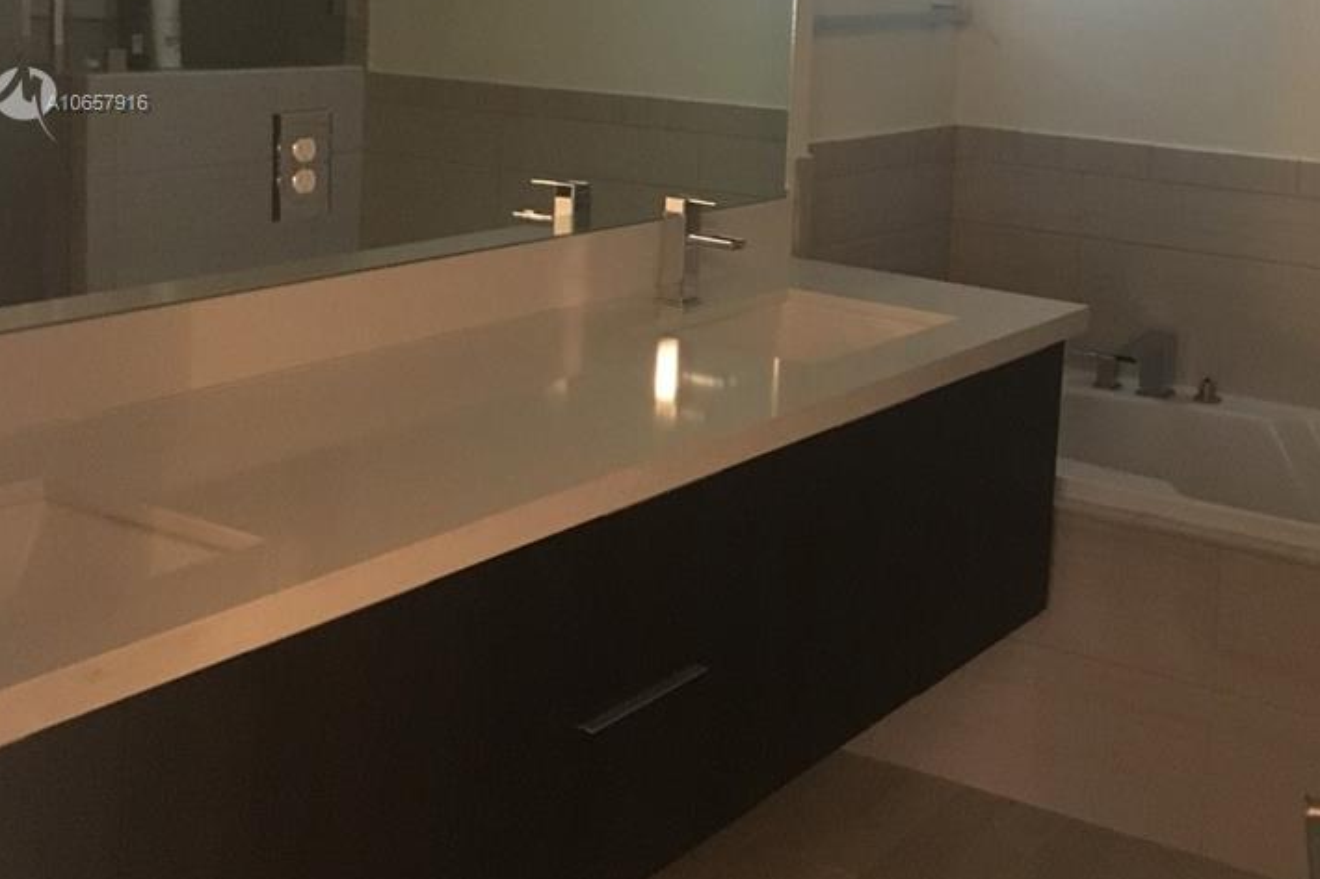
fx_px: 1869
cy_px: 104
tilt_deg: -5.5
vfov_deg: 25.7
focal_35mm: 51
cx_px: 820
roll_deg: -2.7
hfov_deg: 38.7
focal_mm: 4.15
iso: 250
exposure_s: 1/15
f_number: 2.2
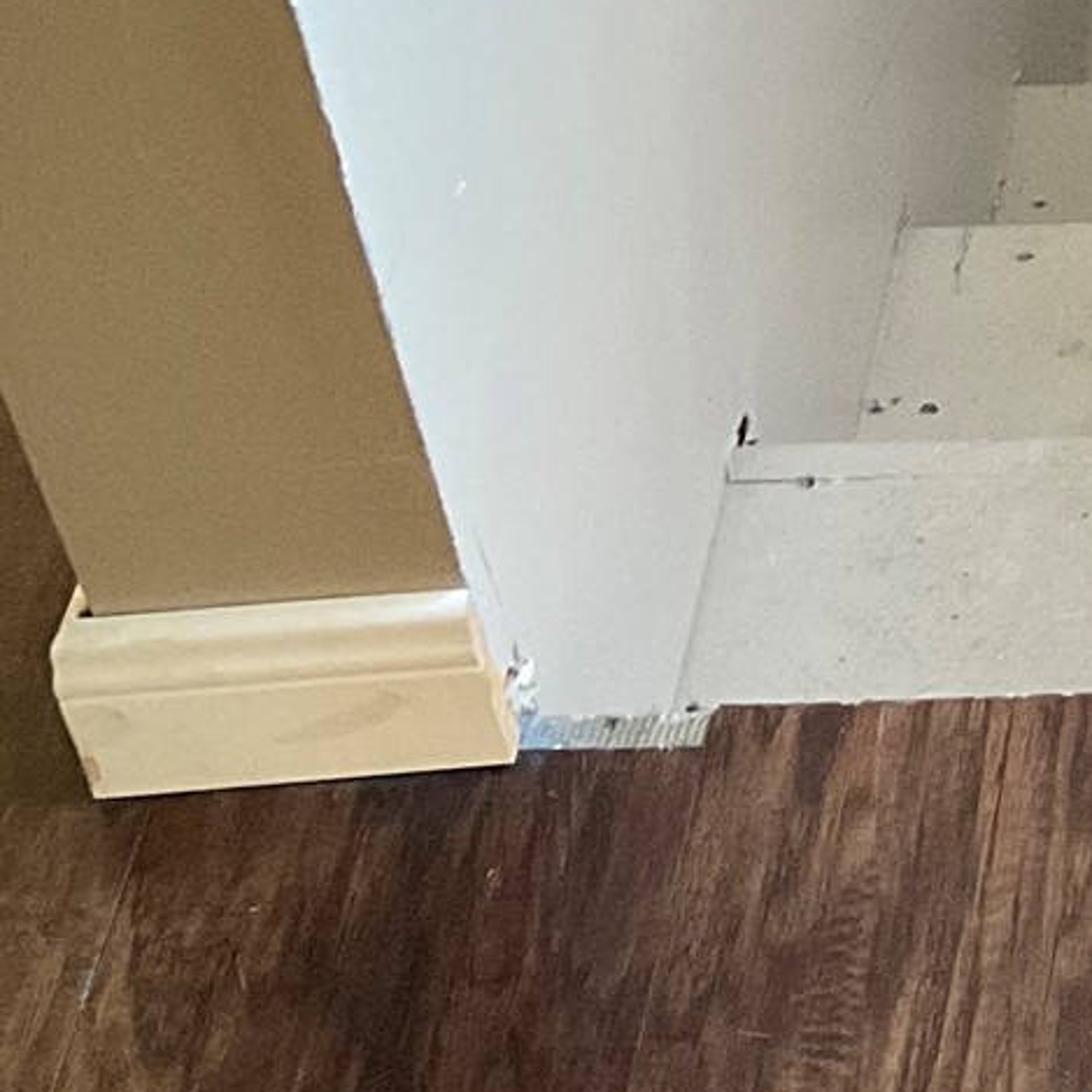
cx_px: 1863
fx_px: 3997
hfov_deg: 14.1
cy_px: -626
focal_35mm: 112
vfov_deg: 14.4
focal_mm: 3
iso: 200
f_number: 1.8
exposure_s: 1/60
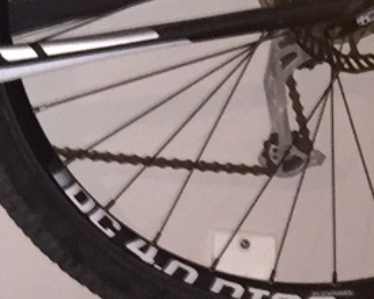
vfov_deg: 9.0
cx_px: -258
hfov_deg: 10.9
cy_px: -150
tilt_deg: +5.3
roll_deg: +0.1
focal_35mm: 168
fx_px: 1860
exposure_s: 1/17
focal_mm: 4.15
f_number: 2.2
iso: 125
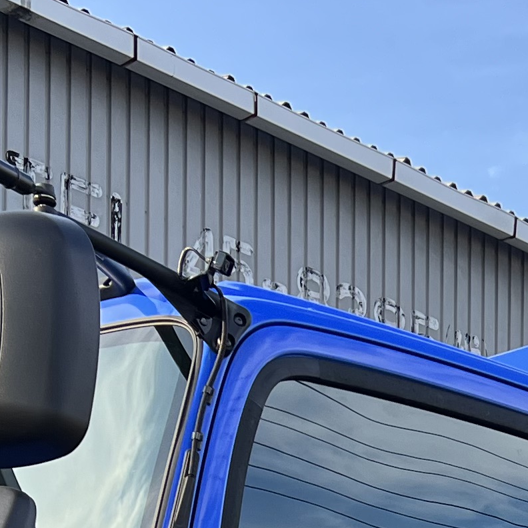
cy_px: 968
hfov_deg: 14.6
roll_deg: -0.4
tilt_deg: +0.1
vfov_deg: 13.3
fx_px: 2019
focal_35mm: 117
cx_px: 554
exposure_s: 1/539
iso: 50
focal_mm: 5.7
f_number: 1.5
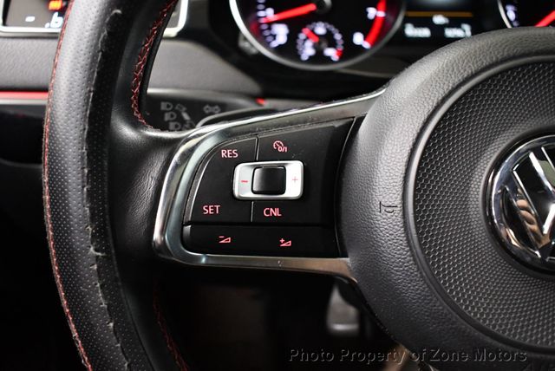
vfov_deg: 36.9
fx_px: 555
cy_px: 186
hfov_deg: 53.1
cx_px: 278
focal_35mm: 36
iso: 3600
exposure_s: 1/60
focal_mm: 18
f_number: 3.5
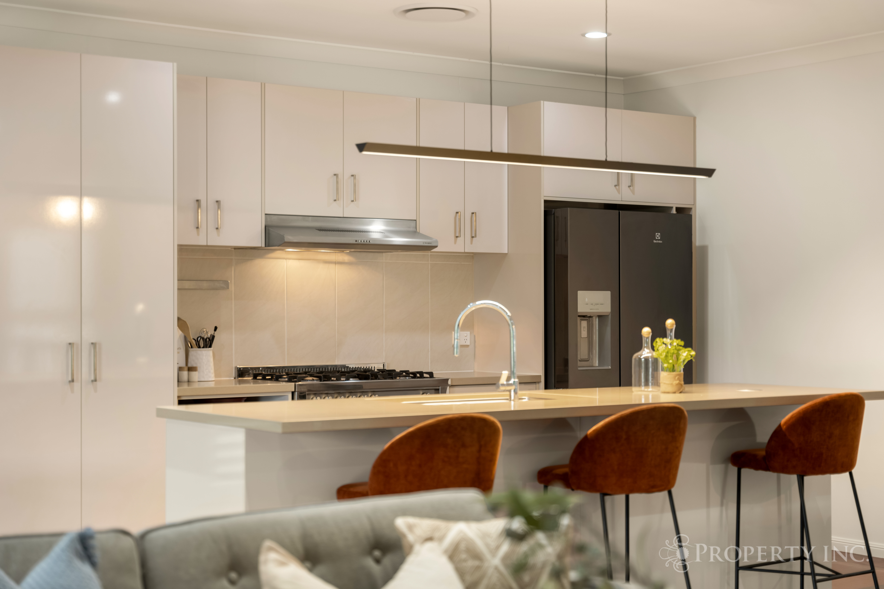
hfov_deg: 33.6
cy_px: 294
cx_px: 442
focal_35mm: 60
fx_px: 1463
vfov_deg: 22.8
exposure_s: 1/10
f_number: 2.8
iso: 320
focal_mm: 59.6
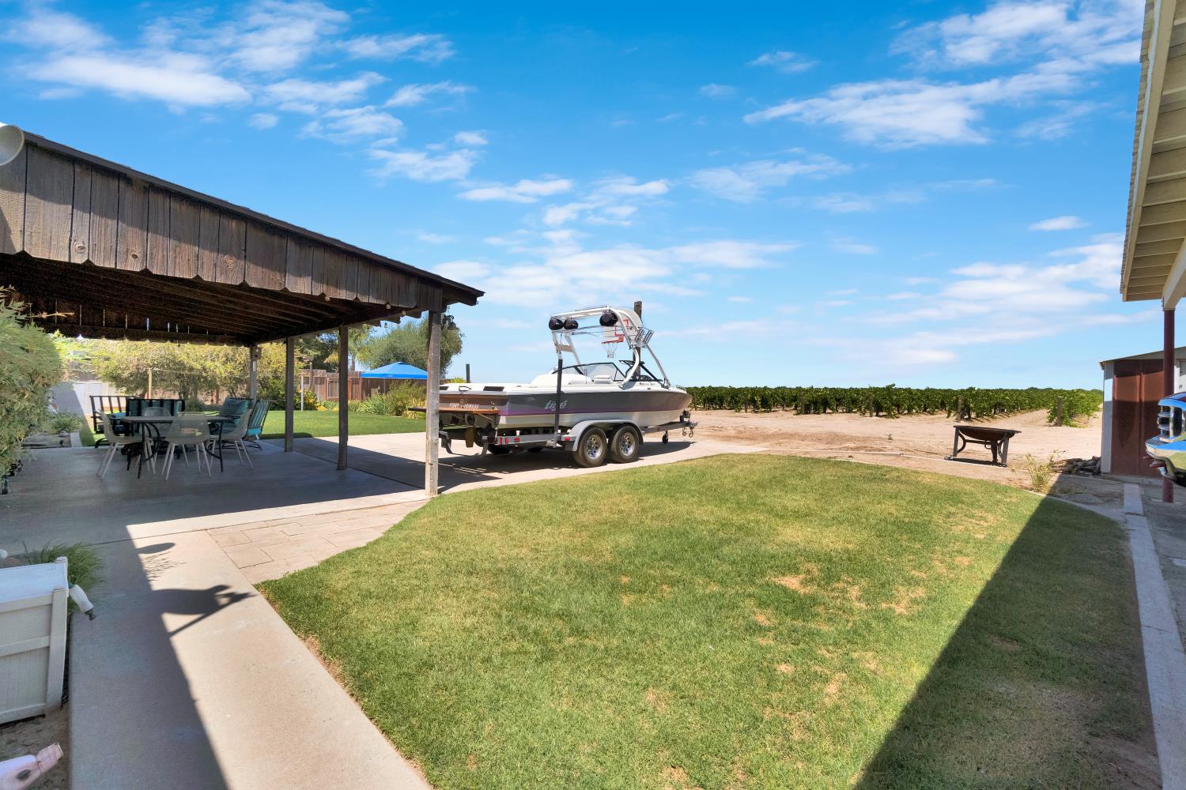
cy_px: 395
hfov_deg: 100.4
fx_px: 494
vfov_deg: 77.3
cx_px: 593
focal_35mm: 15
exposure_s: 1/1000
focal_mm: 10
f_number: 8
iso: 320
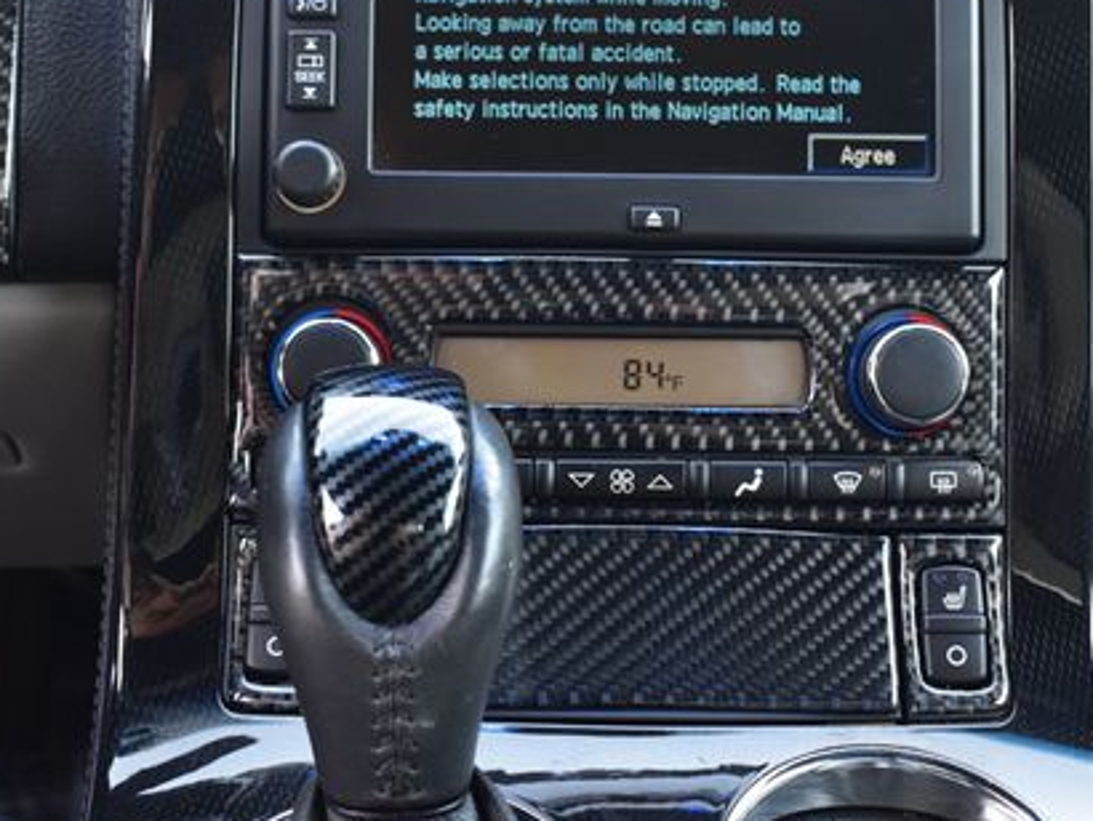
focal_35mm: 52
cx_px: 562
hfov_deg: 37.0
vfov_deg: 28.2
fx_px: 1635
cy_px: 357
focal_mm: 23
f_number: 6.3
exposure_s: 1/15
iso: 800
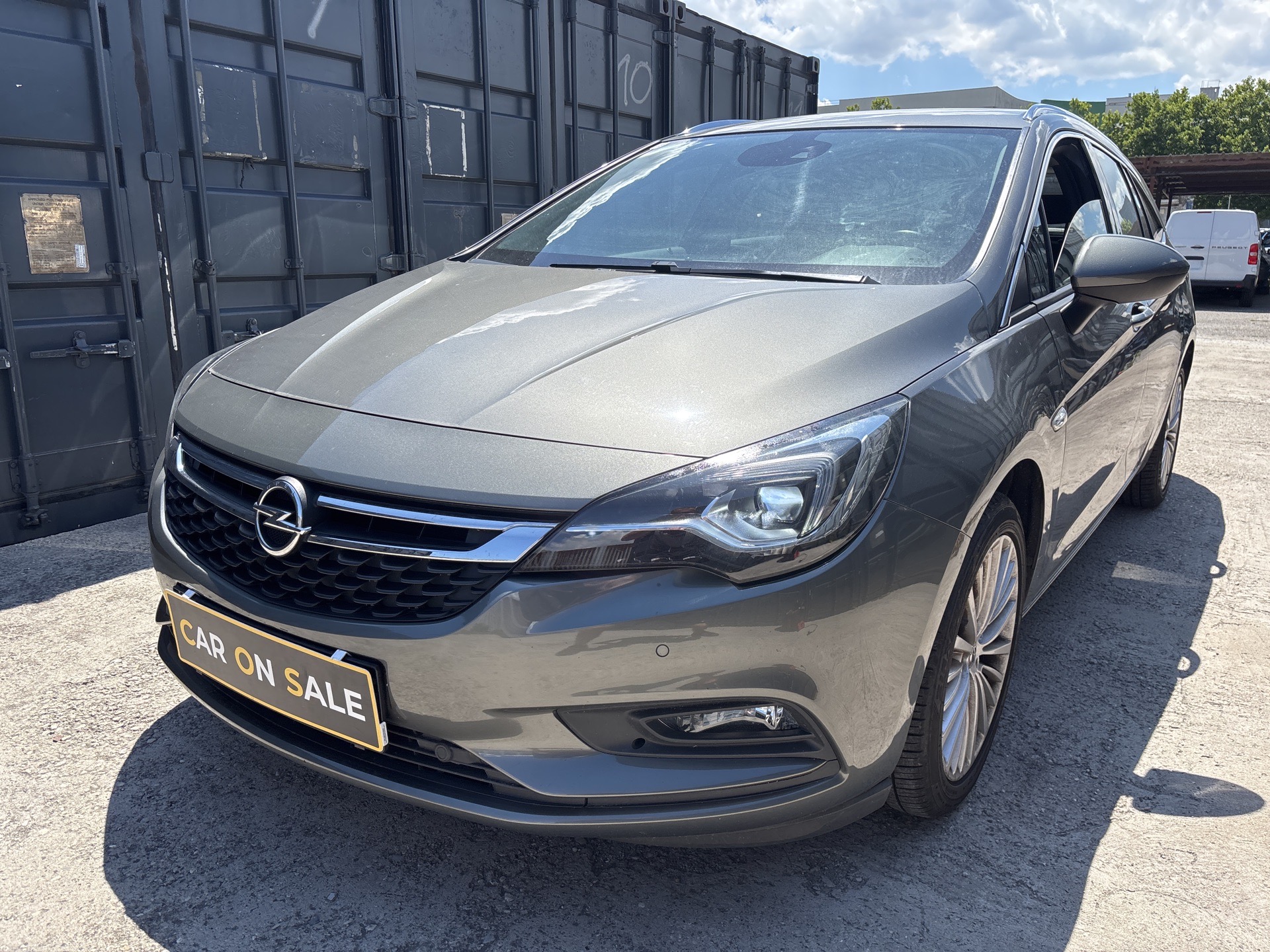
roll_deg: -0.7
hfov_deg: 67.3
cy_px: 476
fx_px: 954
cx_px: 635
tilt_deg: -13.8
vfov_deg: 53.1
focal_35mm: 26
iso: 50
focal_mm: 5.96
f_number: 1.6
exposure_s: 1/2342
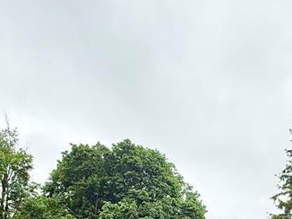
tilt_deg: +1.1
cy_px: 305
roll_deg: +1.7
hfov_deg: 42.9
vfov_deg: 26.3
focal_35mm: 44
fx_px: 371
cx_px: 167
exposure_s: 1/686
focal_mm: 2.22
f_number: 2.2
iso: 64
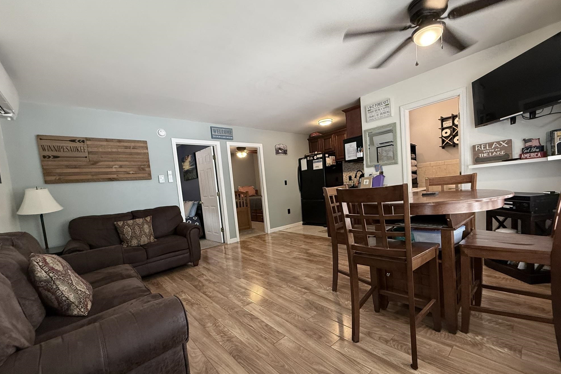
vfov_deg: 77.1
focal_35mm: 15
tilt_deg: -4.3
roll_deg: +5.0
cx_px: 286
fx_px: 234
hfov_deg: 100.4
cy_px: 204
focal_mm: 2.22
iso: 400
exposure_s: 1/60
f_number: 2.2
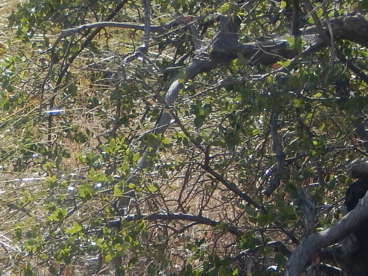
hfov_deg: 3.4
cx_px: -108
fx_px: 6124
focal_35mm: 576
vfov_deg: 2.6
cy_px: 307
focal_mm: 28.7
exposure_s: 1/400
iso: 125
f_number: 5.1
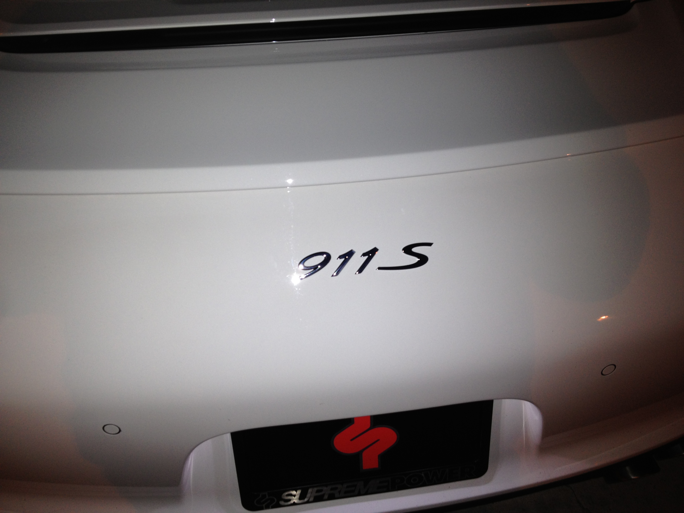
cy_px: 256
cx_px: 342
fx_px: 692
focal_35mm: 35
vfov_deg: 40.7
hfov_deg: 52.6
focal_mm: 4.28
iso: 64
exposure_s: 1/17
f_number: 2.4
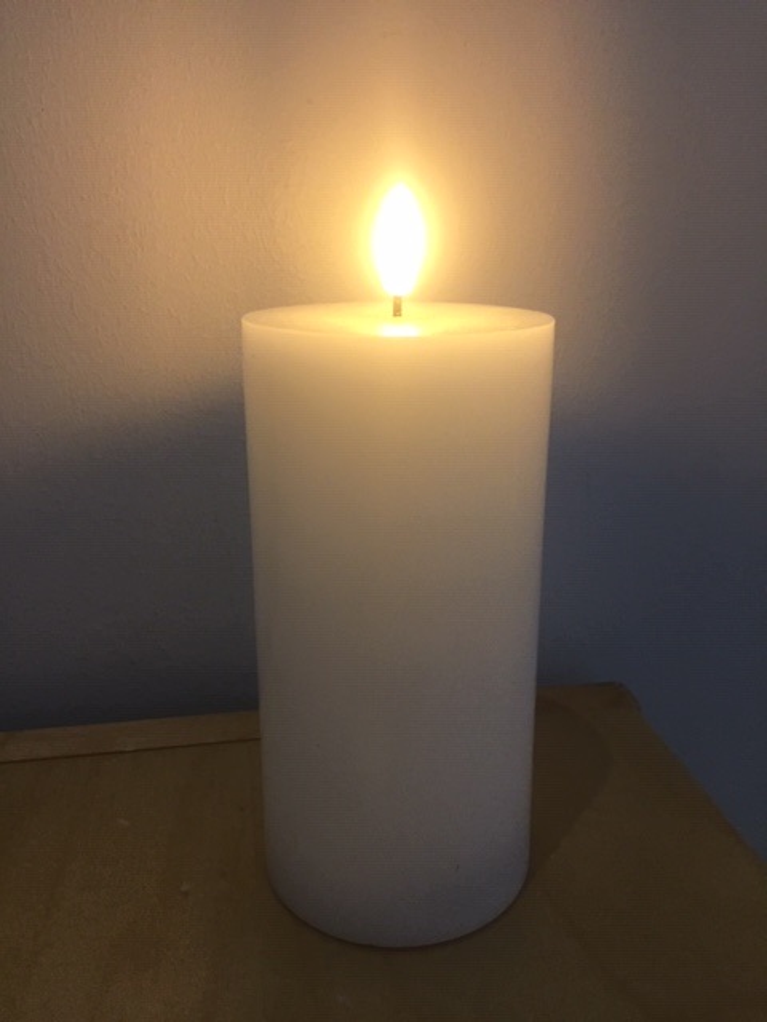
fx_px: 857
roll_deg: -1.1
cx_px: 384
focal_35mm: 29
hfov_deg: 48.2
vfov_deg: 61.7
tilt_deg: -19.8
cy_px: 511
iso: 200
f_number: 2.2
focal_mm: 4.15
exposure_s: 1/33
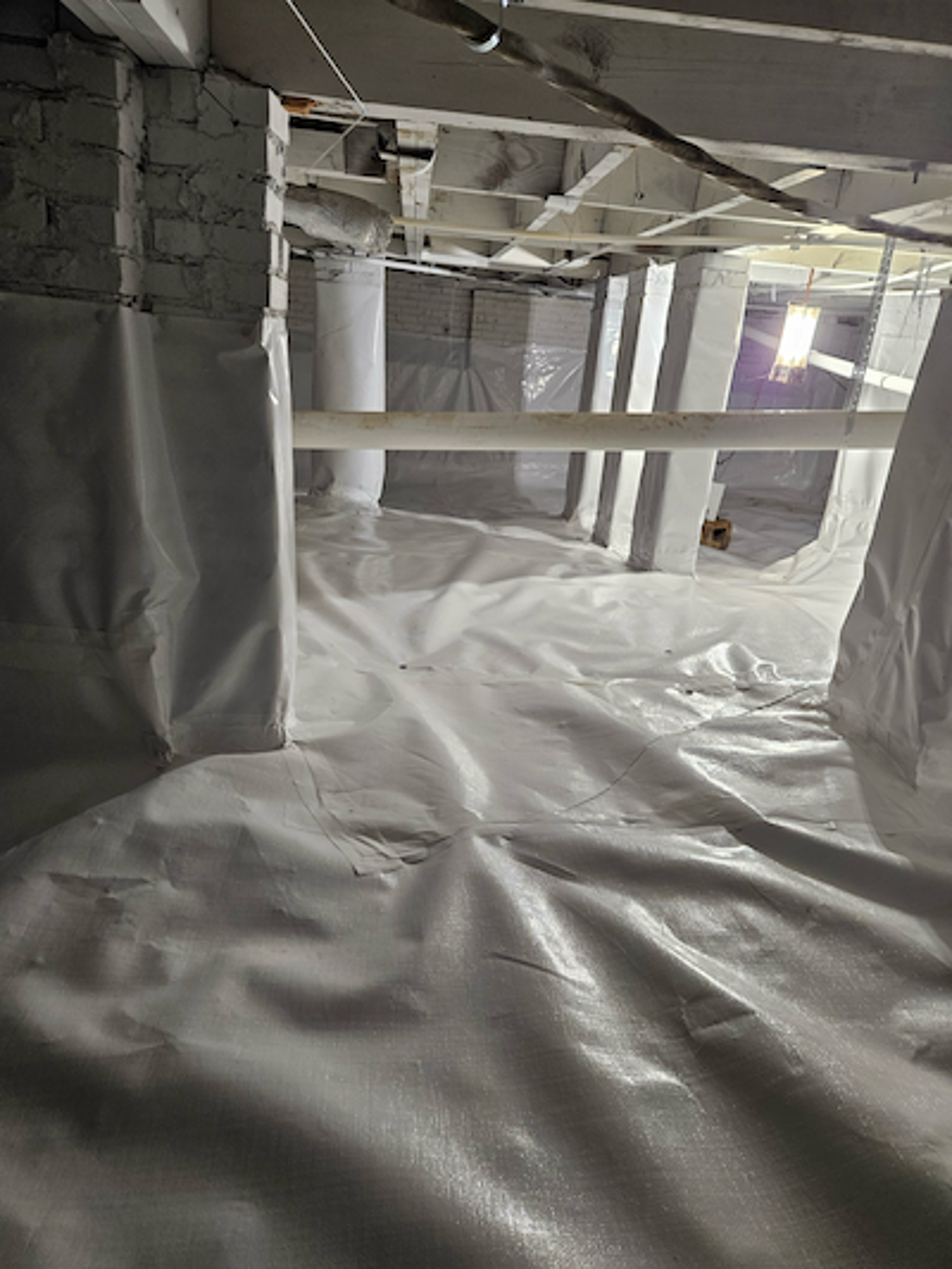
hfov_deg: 58.9
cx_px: 476
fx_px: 843
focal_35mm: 23
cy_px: 634
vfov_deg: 73.9
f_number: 1.8
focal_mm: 5.4
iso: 200
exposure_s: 1/120
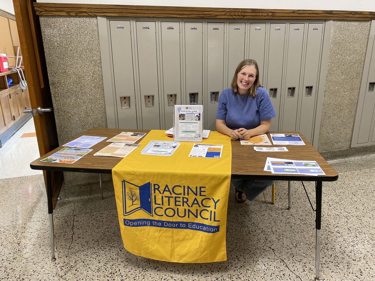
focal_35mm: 26
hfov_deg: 67.3
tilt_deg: -15.8
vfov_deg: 53.1
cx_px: 188
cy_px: 140
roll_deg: +0.8
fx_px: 282
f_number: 1.8
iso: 125
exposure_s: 1/60
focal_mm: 4.25
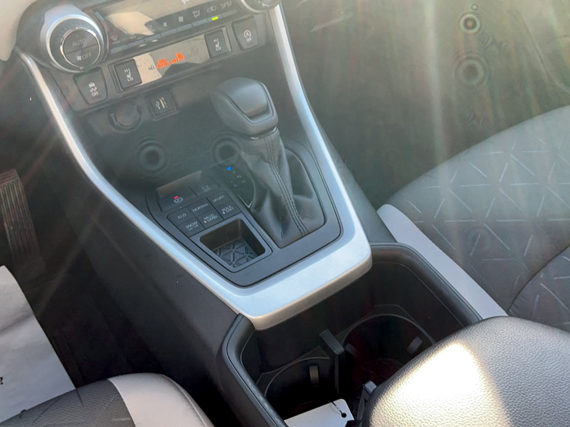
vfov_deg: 46.8
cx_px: 285
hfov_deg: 60.0
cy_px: 214
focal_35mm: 30
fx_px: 494
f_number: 1.8
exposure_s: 1/60
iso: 32
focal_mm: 3
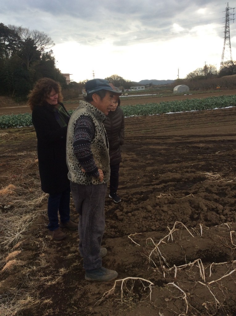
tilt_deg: -14.3
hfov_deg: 44.1
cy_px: 158
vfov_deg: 56.9
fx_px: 292
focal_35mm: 32
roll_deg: +4.4
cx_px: 118
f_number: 2.4
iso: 32
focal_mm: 3.3
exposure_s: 1/697
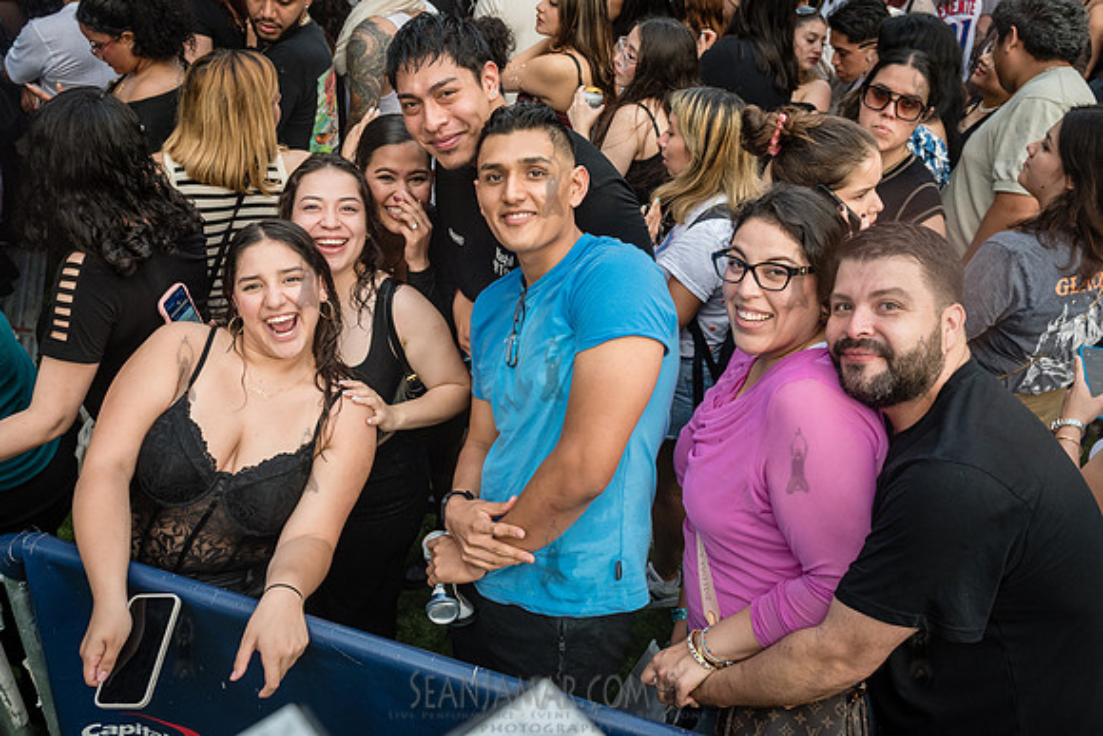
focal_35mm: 31
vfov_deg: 42.2
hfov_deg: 60.3
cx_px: 555
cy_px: 298
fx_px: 949
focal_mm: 26
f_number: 4.5
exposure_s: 1/400
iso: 1000
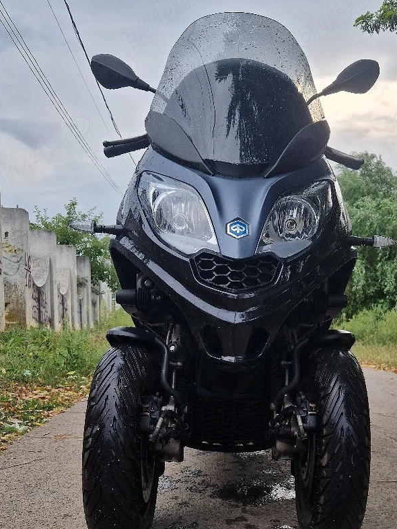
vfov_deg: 46.7
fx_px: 596
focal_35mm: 39
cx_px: 236
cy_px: 371
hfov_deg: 36.7
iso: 50
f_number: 1.8
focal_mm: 5.4
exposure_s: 1/370
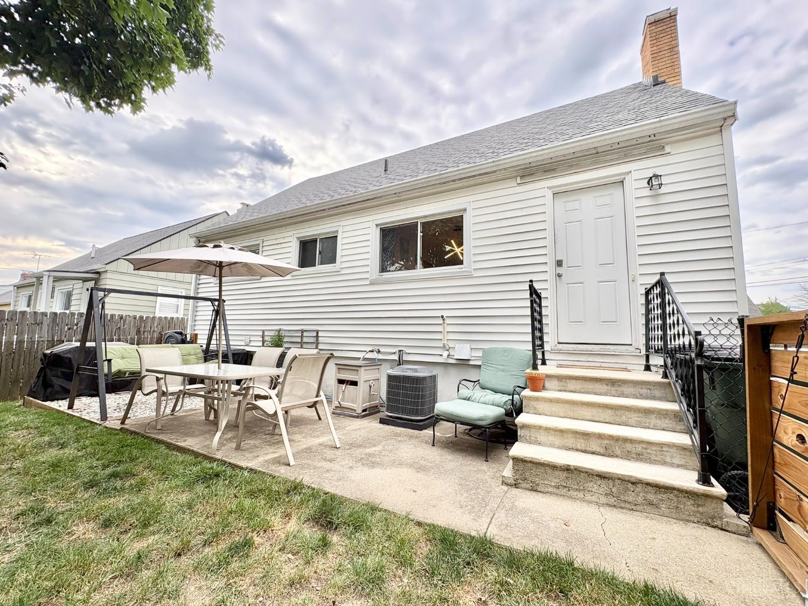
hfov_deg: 102.1
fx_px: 327
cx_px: 404
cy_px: 303
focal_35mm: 14
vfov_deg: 85.7
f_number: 2.2
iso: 40
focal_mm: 2.22
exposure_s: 1/251
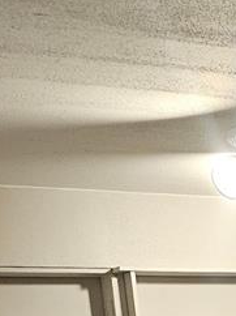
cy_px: 554
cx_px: 497
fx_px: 974
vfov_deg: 15.9
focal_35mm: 107
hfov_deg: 12.0
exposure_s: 1/120
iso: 1000
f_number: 1.8
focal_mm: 5
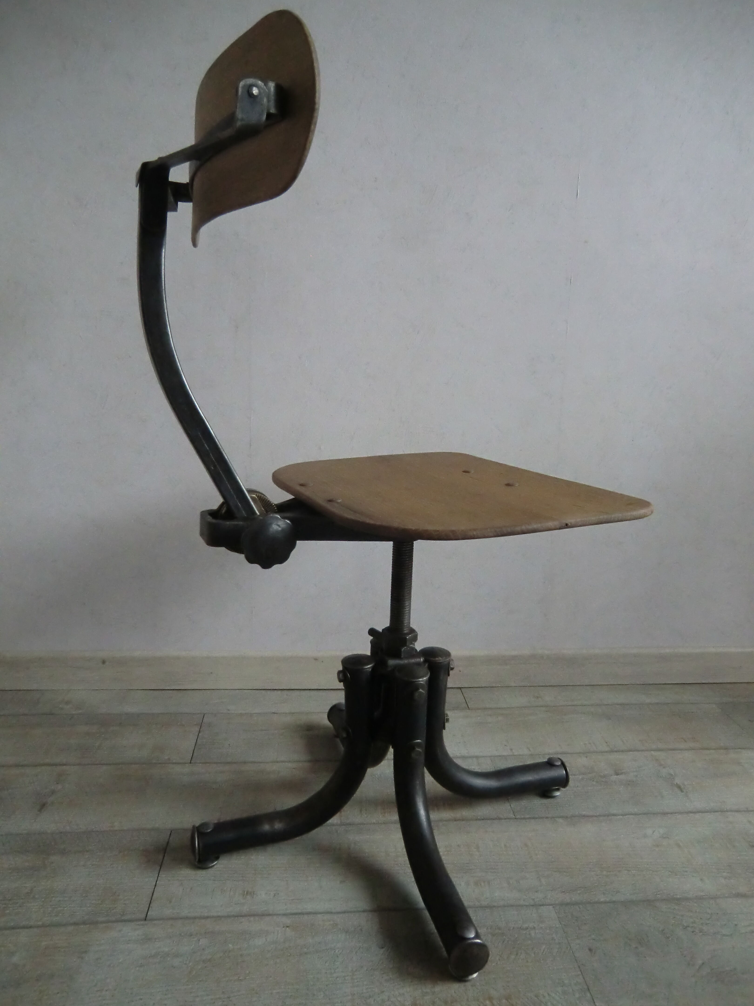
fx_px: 697
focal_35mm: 24
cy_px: 503
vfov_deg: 71.6
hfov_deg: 56.8
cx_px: 377
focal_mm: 4.3
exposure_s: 1/60
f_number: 3.2
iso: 500
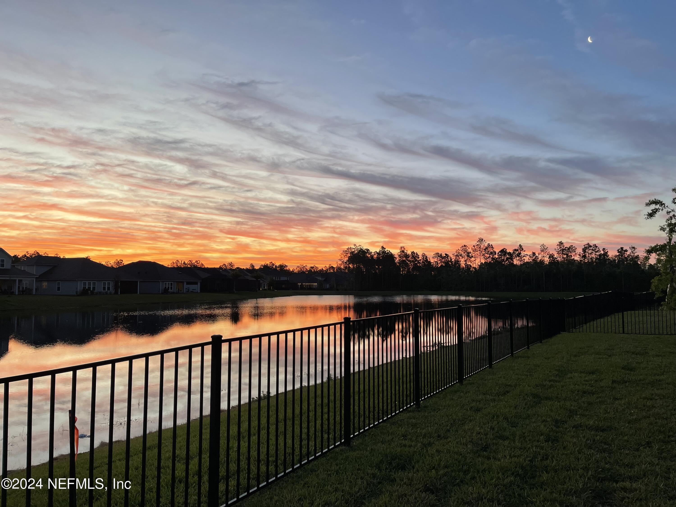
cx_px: 338
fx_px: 508
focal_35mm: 26
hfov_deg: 67.3
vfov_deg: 53.1
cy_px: 254
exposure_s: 1/121
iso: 125
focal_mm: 5.1
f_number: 1.6
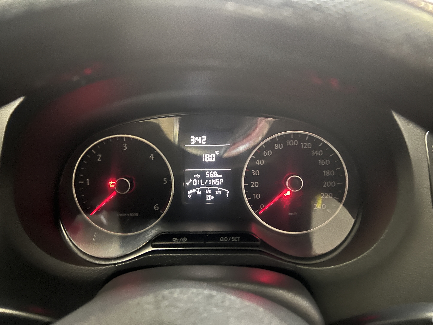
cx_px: 216
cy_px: 162
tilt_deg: -25.2
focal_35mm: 26
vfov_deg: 53.1
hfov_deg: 67.3
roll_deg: +2.5
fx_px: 325
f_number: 1.5
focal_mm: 5.7
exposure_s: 1/10
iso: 640
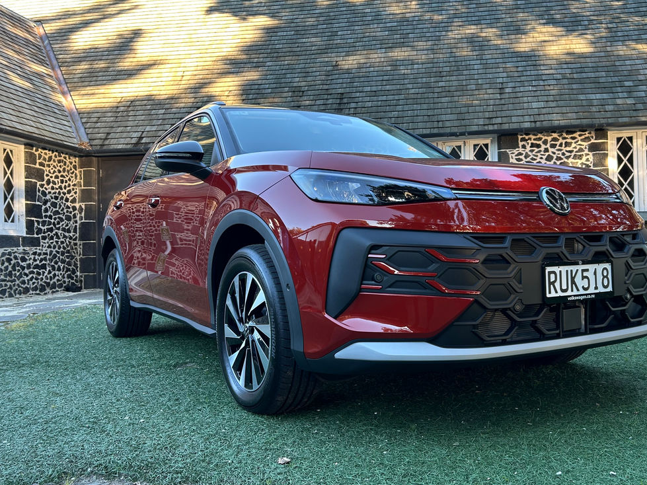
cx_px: 365
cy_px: 227
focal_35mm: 34
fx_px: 635
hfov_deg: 53.8
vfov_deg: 41.8
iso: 50
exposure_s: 1/121
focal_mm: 5.7
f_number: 1.5
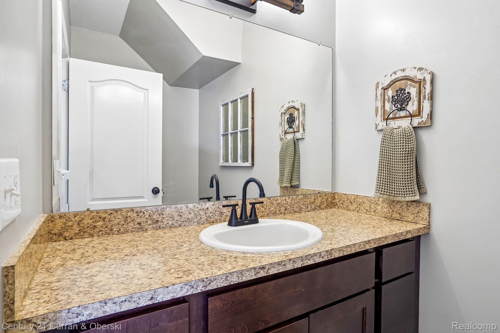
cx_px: 250
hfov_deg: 86.9
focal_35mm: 19
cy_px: 166
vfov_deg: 64.5
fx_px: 264
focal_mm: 19
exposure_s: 1/5
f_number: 8
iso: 250
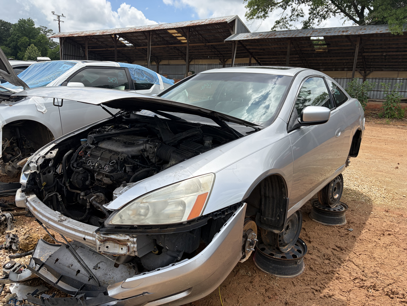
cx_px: 204
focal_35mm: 26
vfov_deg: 53.1
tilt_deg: -11.5
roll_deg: -1.5
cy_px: 153
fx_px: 306
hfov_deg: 67.3
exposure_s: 1/2639
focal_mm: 5.96
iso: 50
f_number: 1.6
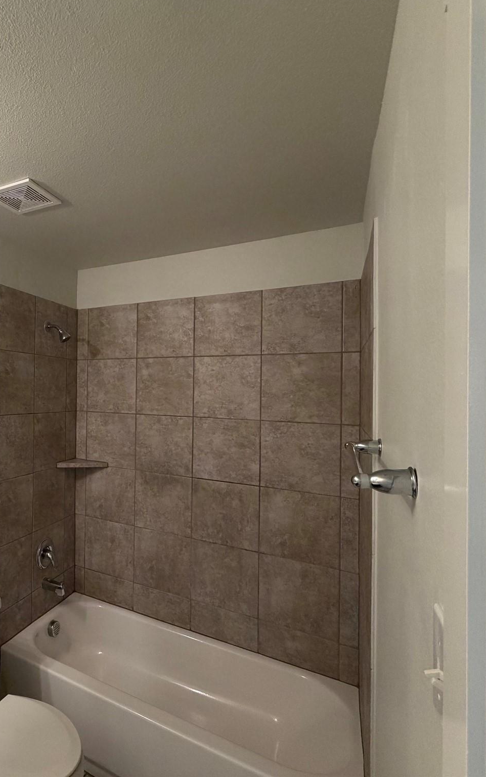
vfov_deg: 85.1
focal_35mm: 20
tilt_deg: -0.2
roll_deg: -1.2
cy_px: 385
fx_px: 424
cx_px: 51
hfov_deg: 52.6
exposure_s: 1/60
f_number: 2.2
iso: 200
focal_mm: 2.22
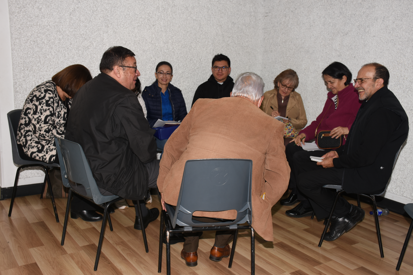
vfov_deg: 36.9
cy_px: 138
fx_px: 413
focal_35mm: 36
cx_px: 206
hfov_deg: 53.1
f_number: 5.6
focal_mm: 24
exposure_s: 1/80
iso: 250
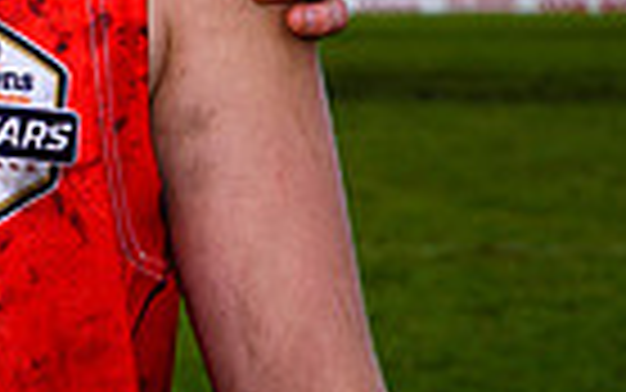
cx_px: -653
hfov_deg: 5.7
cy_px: -109
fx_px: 6178
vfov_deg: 3.6
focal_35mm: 362
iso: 100
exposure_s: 1/160
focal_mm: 42
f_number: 5.6
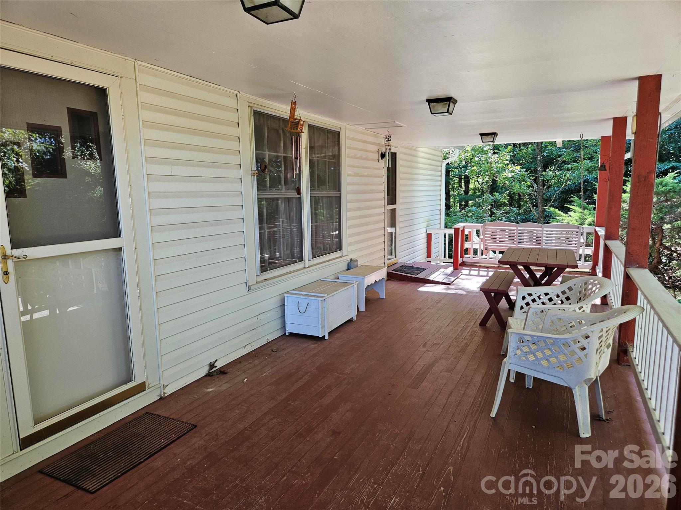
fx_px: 452
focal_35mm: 23
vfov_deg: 58.9
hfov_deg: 73.9
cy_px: 255
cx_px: 340
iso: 125
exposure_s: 1/180
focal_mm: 5.4
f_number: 1.8
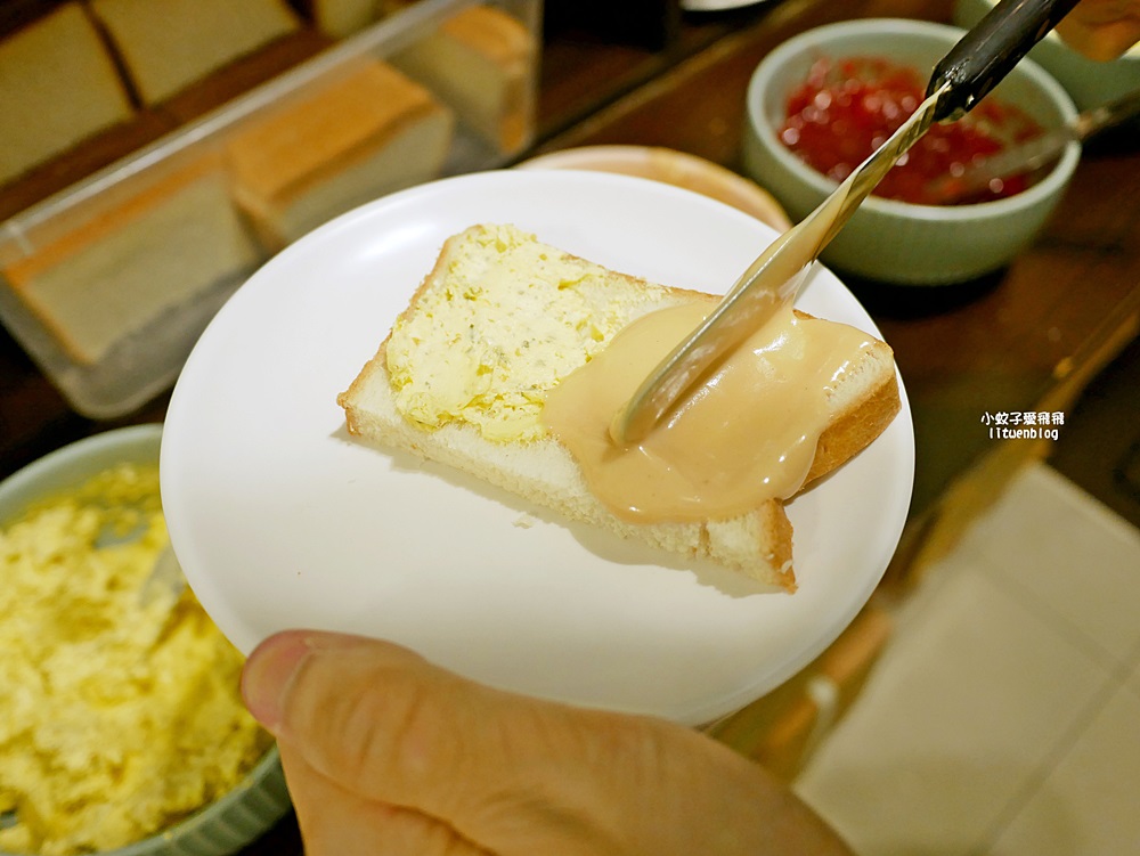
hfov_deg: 63.4
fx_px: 923
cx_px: 570
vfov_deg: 49.8
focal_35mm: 28
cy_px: 428
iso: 500
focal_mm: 14
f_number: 2.5
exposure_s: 1/60
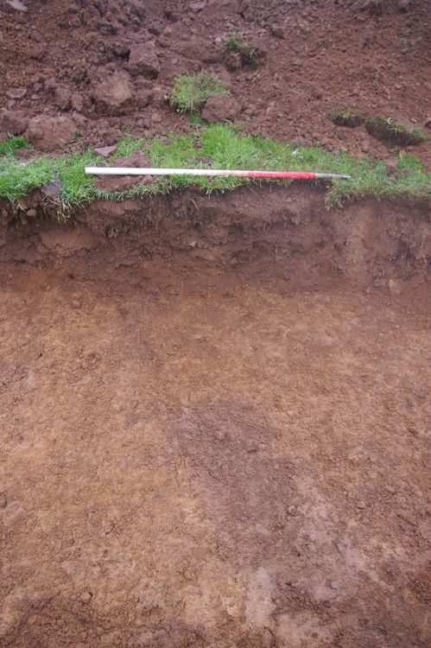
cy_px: 324
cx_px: 216
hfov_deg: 43.6
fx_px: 539
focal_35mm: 30
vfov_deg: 62.0
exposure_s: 1/45
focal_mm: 20
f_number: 5.6
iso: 200
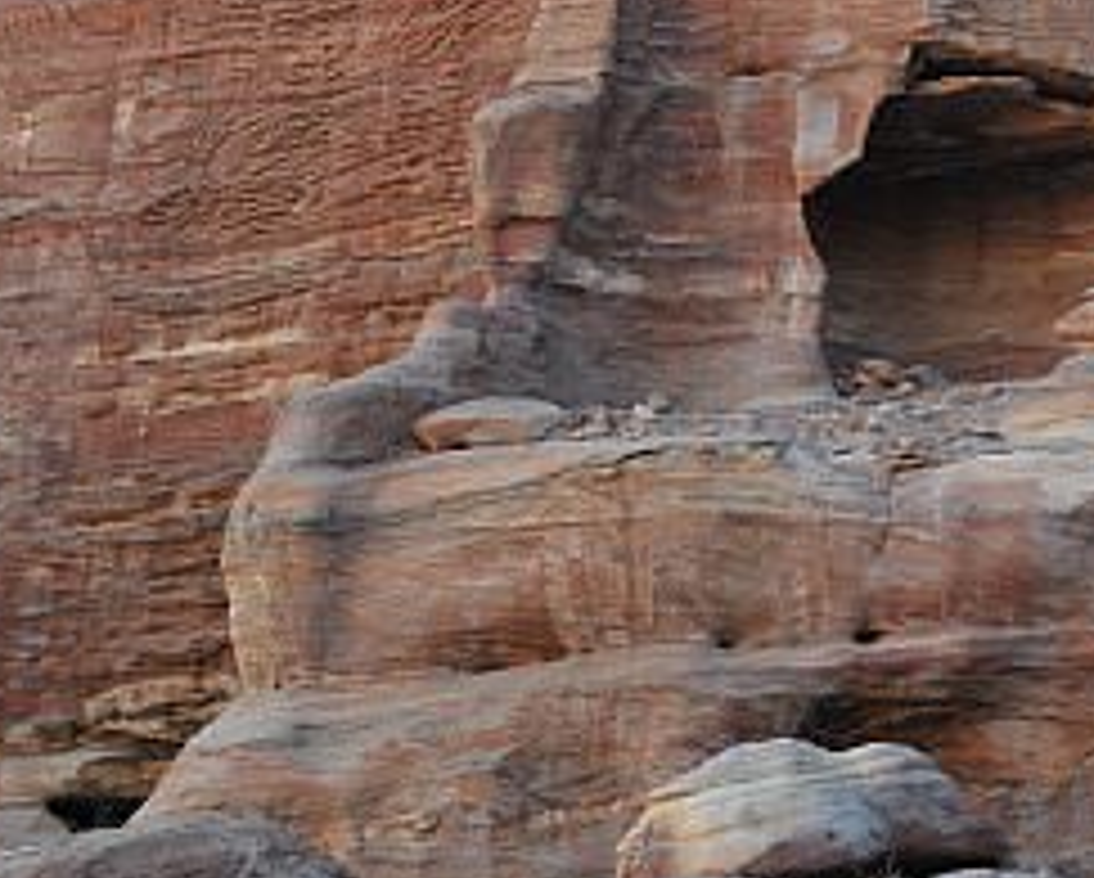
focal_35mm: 111
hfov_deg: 16.3
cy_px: 92
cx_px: 1454
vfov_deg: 13.8
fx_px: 3598
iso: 200
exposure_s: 1/160
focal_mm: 32
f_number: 6.3
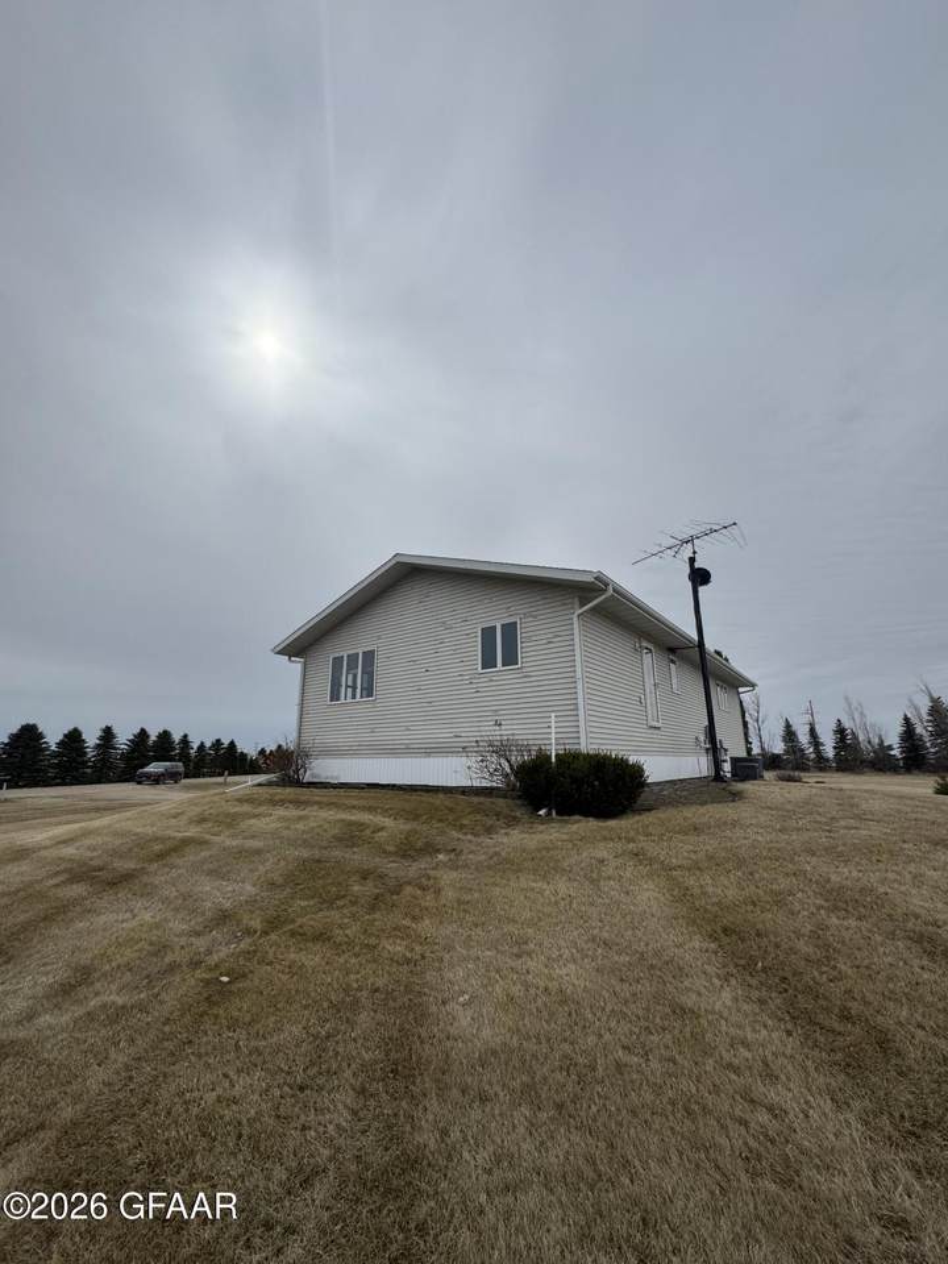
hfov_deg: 85.7
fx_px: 511
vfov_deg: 102.1
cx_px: 474
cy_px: 632
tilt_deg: +17.1
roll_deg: -0.1
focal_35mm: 14
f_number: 2.2
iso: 50
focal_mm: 2.22
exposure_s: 1/3906
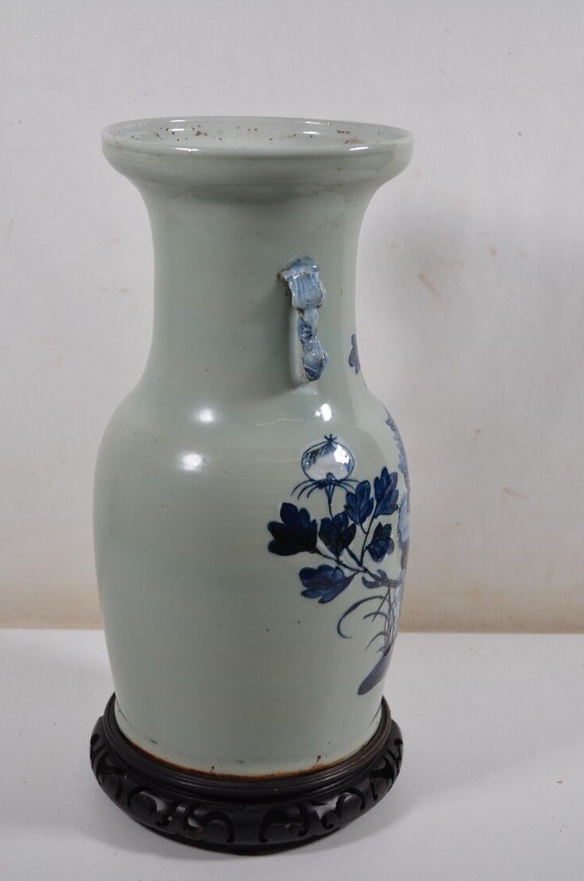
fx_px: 1382
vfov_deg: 35.4
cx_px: 272
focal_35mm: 57
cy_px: 474
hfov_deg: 23.9
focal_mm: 35
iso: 100
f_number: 5
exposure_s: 1/80
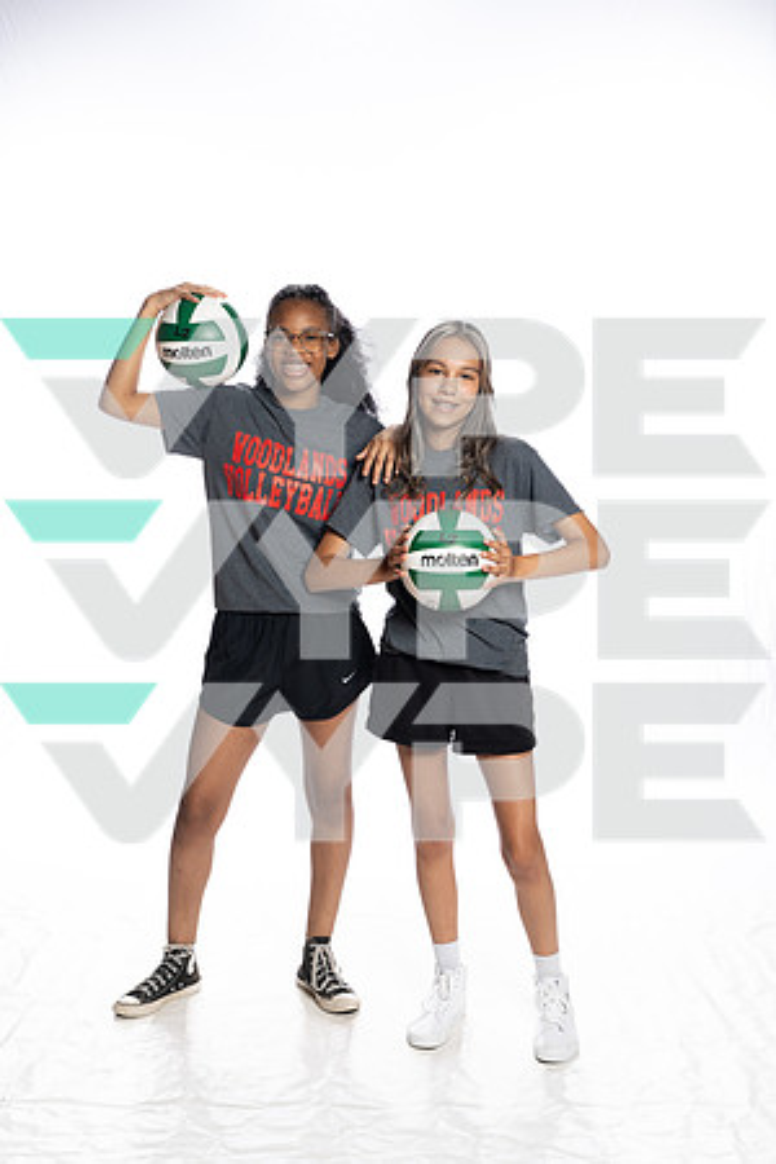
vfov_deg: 39.6
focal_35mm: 50
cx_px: 388
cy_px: 582
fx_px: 1617
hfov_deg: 27.0
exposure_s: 1/250
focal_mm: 50
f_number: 8
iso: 400
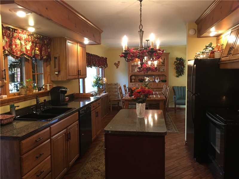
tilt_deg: -2.5
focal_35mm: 29
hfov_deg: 61.7
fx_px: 200
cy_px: 90
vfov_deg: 48.2
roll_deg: +0.4
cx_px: 120
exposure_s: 1/10
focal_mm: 4.15
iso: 80
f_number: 2.2
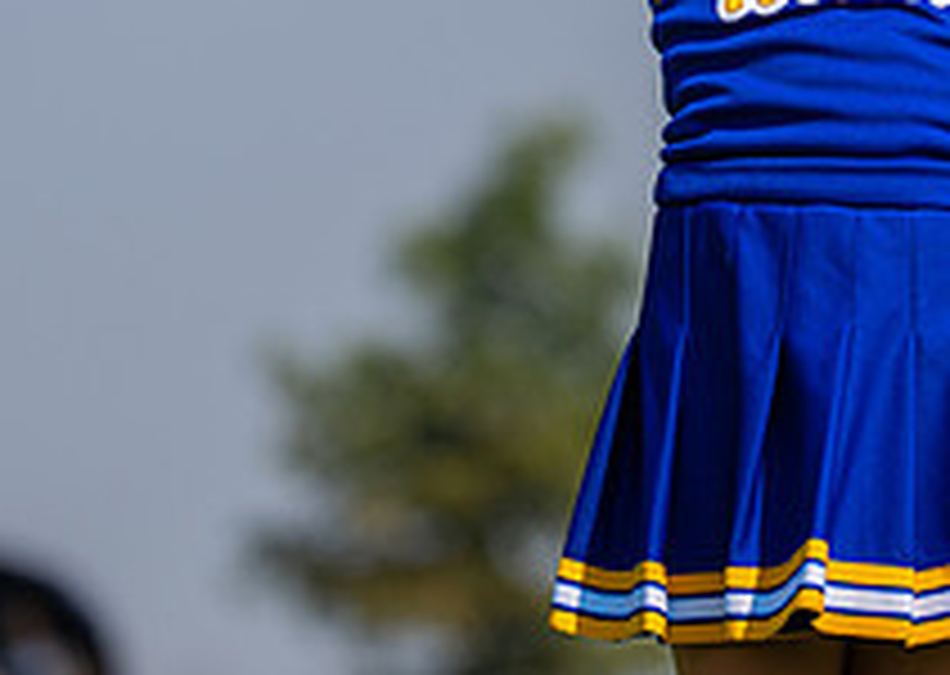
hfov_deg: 4.2
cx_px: 713
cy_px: -107
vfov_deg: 3.0
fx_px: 13065
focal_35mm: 485
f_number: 2.8
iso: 100
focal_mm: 157
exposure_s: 1/2500
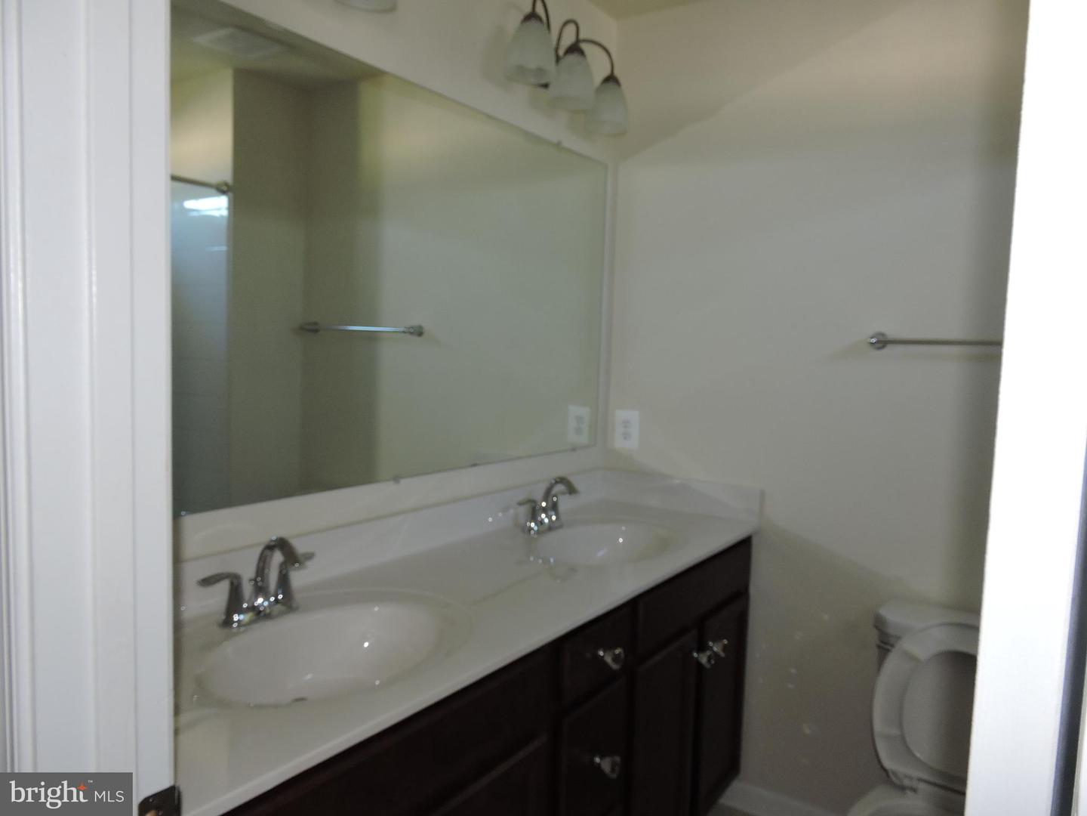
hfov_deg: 71.6
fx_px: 754
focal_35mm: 24
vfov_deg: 56.8
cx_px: 544
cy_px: 408
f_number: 3.3
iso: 200
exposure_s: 1/30
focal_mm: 4.3
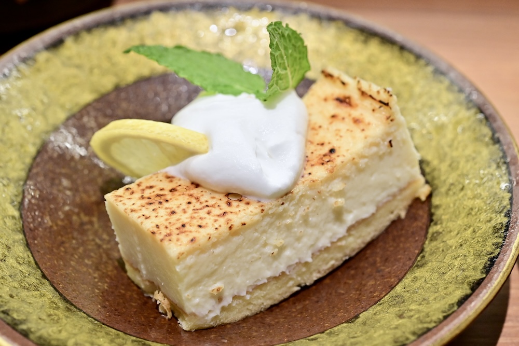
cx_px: 260
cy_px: 173
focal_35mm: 60
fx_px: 865
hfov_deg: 33.4
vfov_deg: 22.6
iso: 6400
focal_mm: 60
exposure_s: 1/400
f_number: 9
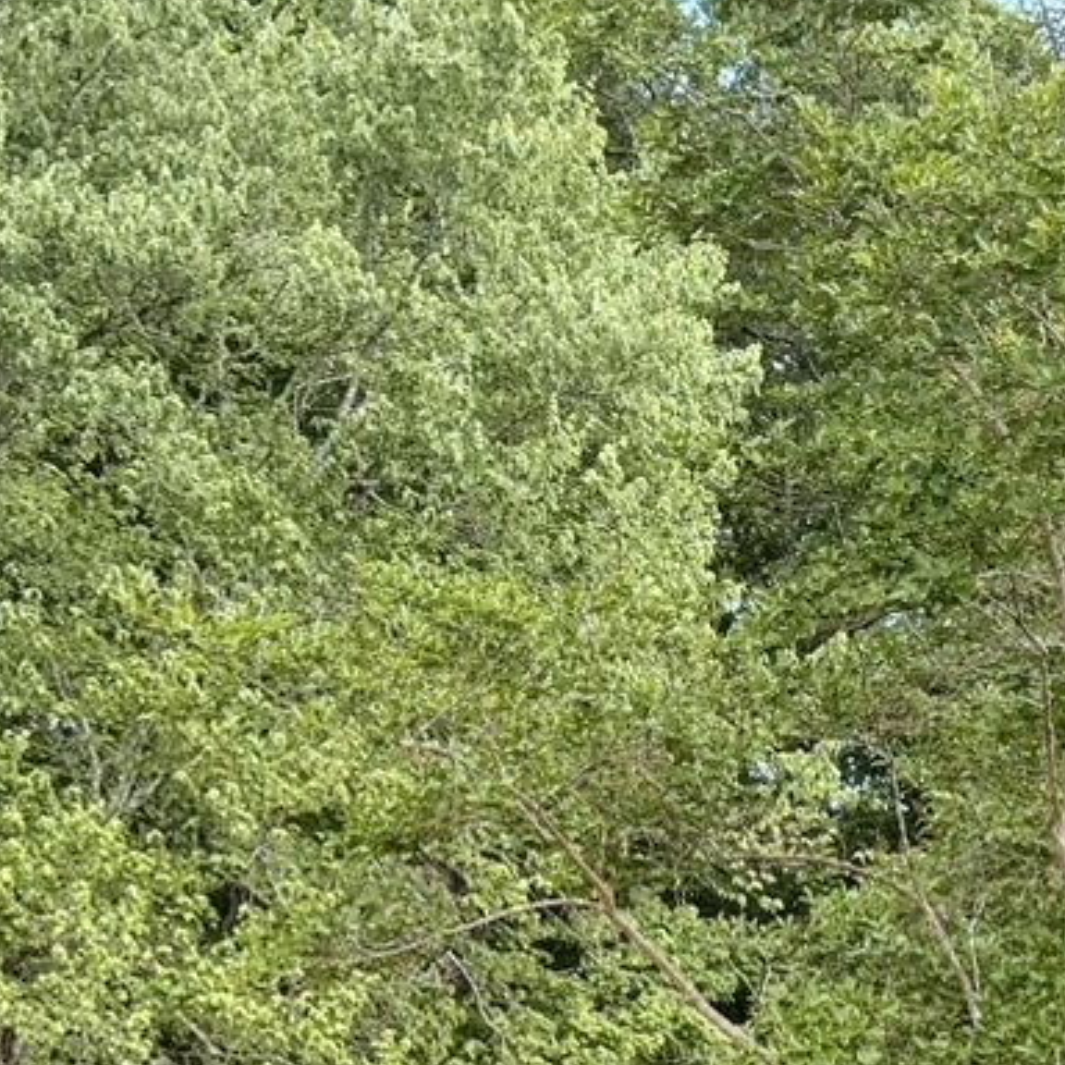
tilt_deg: -1.4
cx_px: 782
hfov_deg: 15.4
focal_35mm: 113
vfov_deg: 14.7
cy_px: 1445
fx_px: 3933
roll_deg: -0.5
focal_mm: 6.76
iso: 100
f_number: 1.78
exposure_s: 1/1337
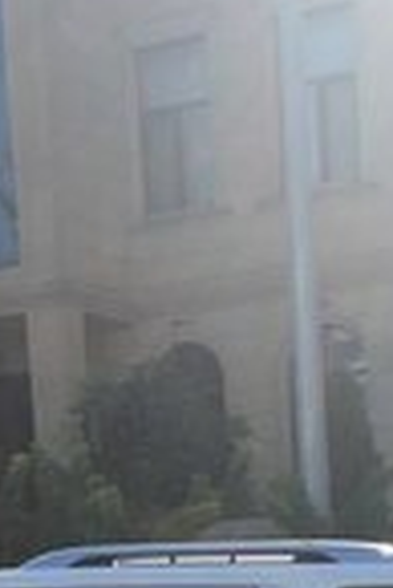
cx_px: 126
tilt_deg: -8.5
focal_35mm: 103
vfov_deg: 18.1
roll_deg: +3.0
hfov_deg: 13.3
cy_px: 831
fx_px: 1682
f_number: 2.2
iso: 25
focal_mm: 4.15
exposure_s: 1/1166
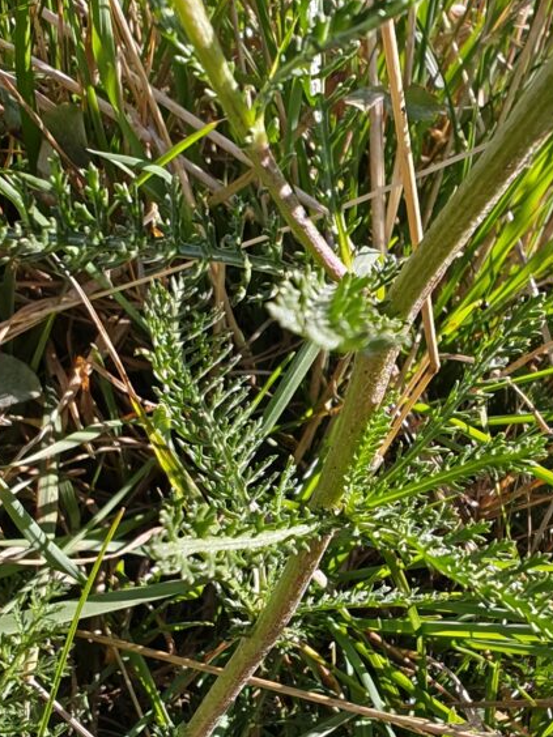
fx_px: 1044
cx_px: 422
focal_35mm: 49
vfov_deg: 38.5
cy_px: 487
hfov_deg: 29.2
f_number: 2
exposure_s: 1/340
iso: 64
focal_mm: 1.82
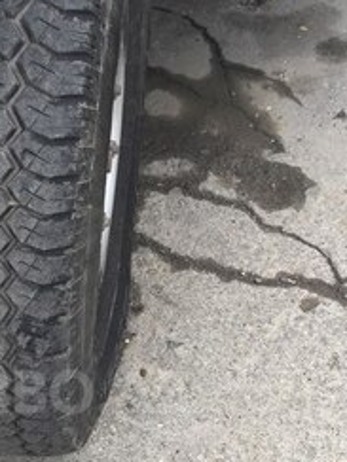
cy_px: 392
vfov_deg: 31.5
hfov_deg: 24.2
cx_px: 44
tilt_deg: -57.8
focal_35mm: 59
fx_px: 789
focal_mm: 4.15
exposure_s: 1/412
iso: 32
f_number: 2.2
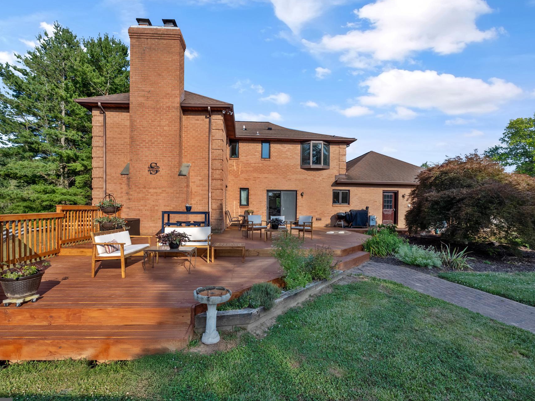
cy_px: 209
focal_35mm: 16
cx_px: 262
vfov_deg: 78.1
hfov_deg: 94.5
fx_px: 247
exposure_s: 1/500
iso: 320
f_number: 8
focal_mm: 14
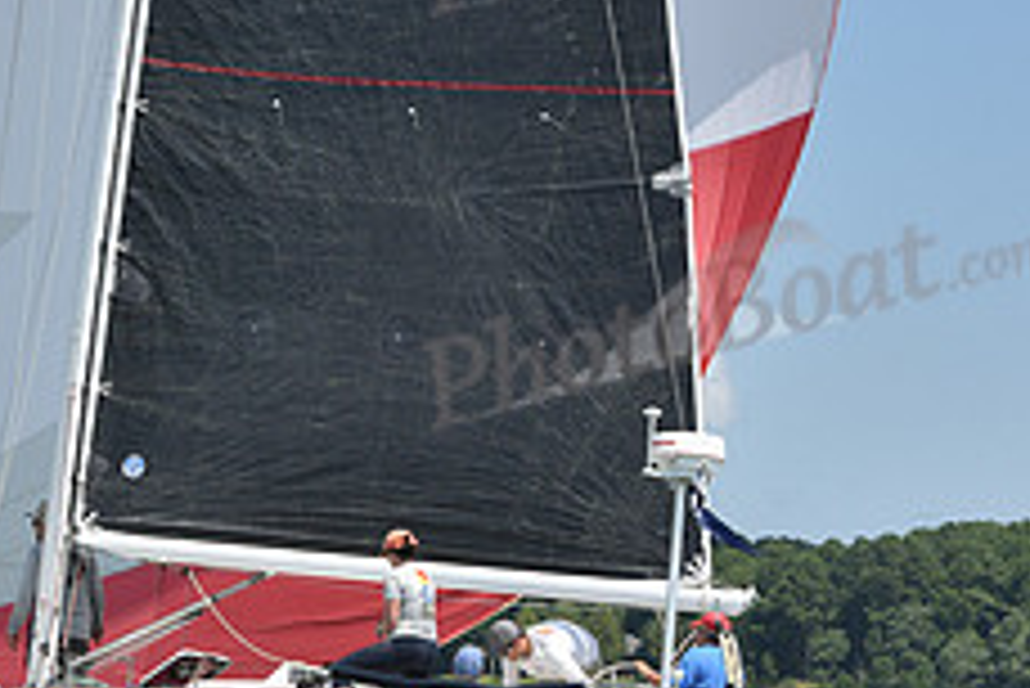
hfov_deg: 10.1
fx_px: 5812
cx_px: 193
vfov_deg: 6.8
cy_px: 609
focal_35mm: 203
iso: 320
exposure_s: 1/1000
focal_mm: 80
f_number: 10
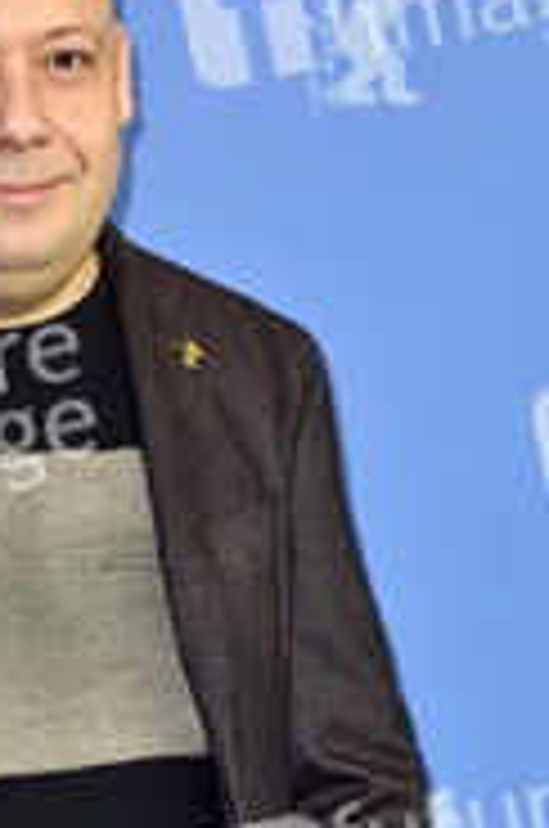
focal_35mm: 294
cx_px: -4
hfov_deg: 4.6
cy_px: 657
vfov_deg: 7.0
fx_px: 6750
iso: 640
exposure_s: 1/125
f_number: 5.6
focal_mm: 135
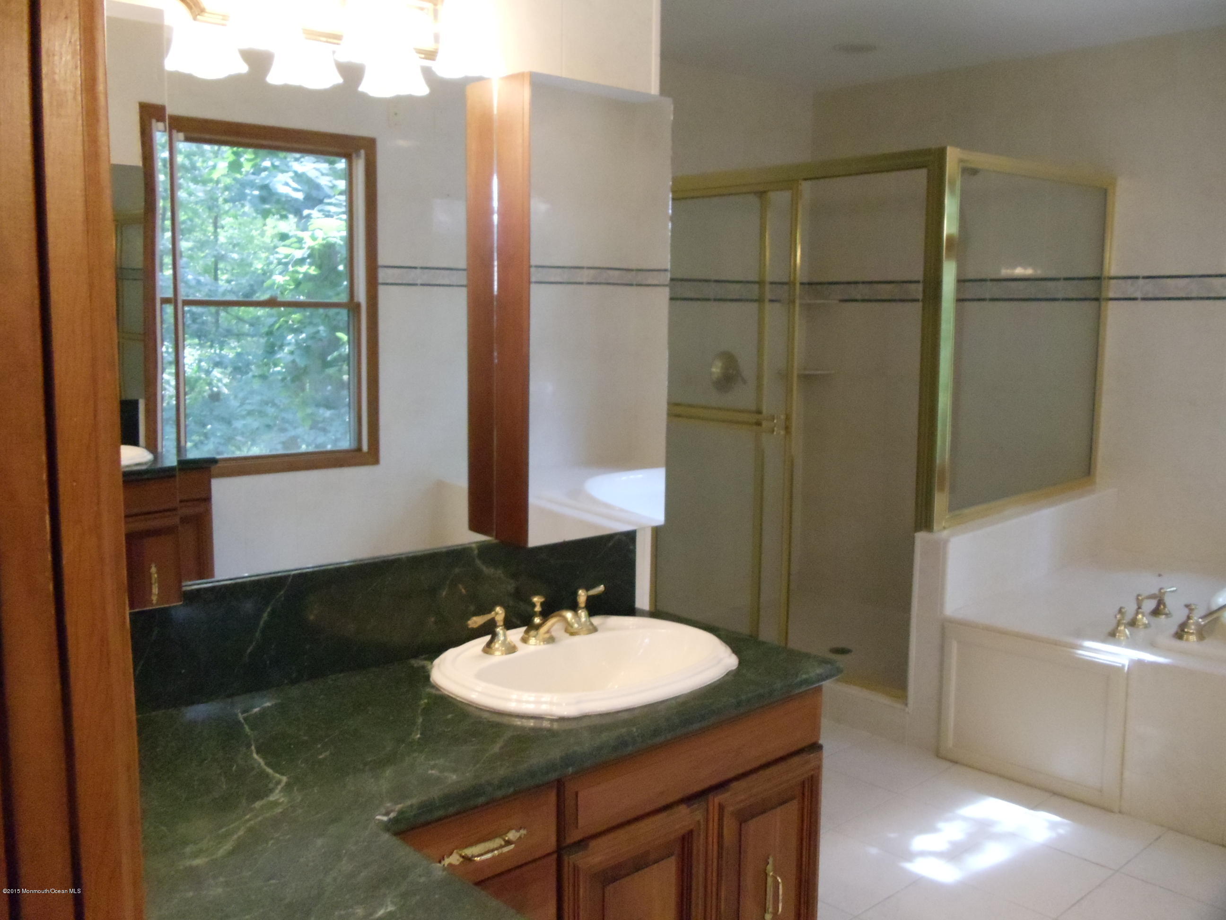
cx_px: 613
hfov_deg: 42.9
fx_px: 1558
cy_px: 460
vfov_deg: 32.9
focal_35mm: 44
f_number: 3.5
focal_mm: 6
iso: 800
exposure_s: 1/60
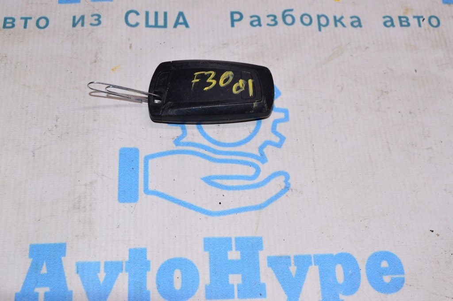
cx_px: 226
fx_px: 585
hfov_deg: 42.4
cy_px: 150
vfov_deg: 28.9
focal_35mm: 46
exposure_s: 1/200
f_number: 8
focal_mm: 31
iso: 1600
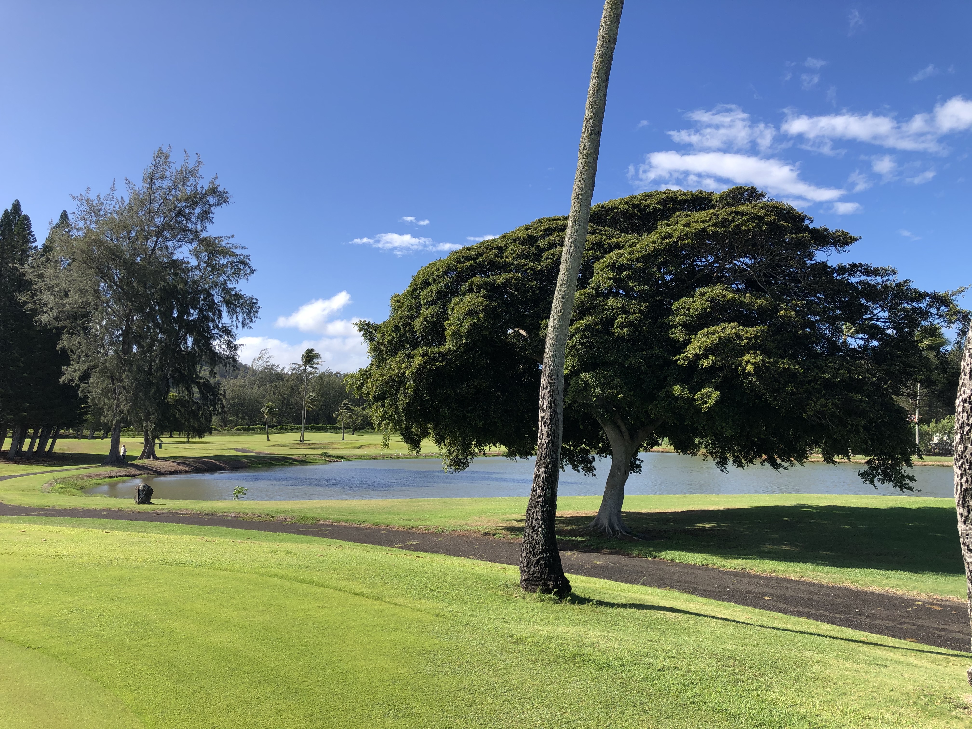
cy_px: 364
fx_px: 786
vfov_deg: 49.7
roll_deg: +0.2
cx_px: 486
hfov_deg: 63.4
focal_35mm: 28
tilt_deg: +5.9
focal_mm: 3.99
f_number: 1.8
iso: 20
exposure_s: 1/1279
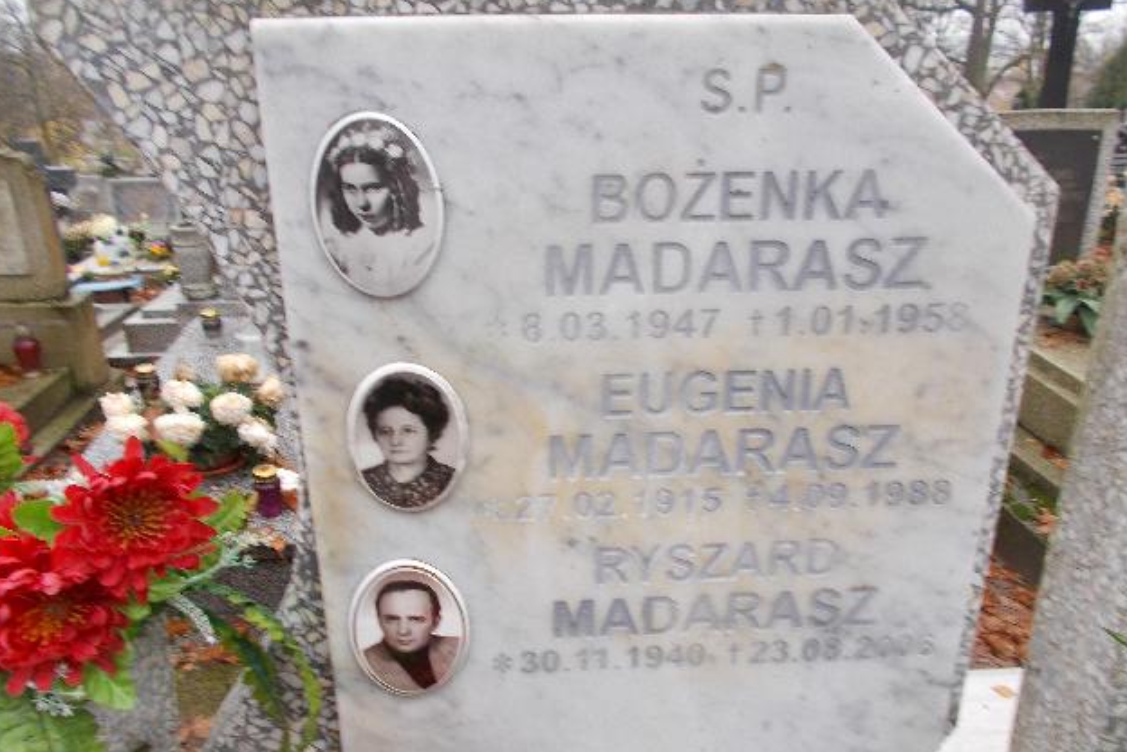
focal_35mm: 32
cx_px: 556
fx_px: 1002
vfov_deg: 41.1
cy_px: 410
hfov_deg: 58.7
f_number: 3.4
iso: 80
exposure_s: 1/50
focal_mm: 5.3
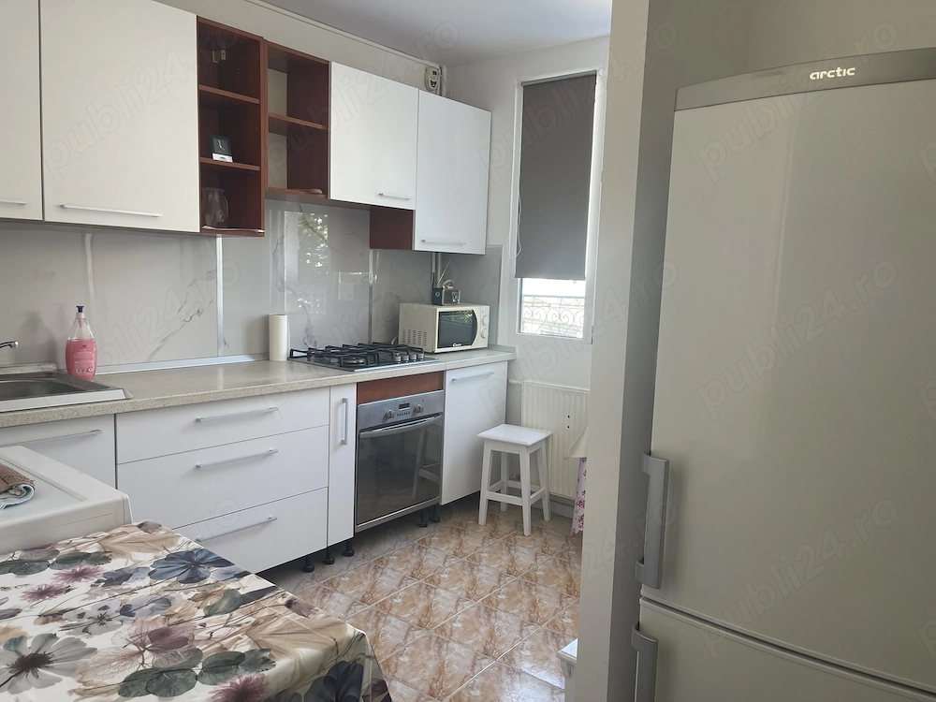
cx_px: 468
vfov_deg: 54.9
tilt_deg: -7.7
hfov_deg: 69.4
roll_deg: -2.0
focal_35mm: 25
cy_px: 351
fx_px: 676
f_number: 1.6
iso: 50
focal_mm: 5.1
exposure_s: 1/100
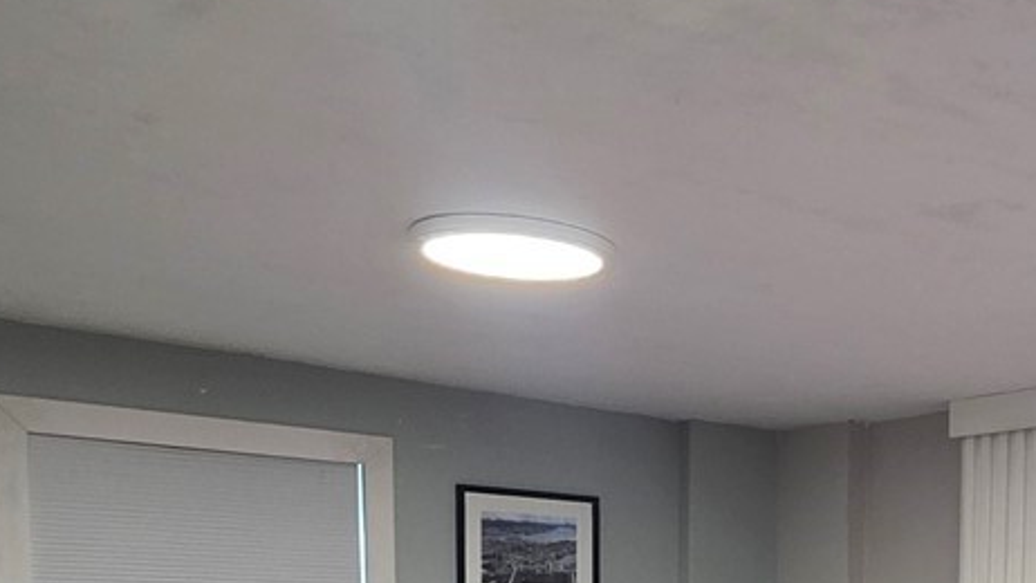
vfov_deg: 21.8
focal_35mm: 49
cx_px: 901
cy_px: 774
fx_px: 1346
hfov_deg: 39.5
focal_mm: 2.2
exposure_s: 1/60
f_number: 1.9
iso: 320
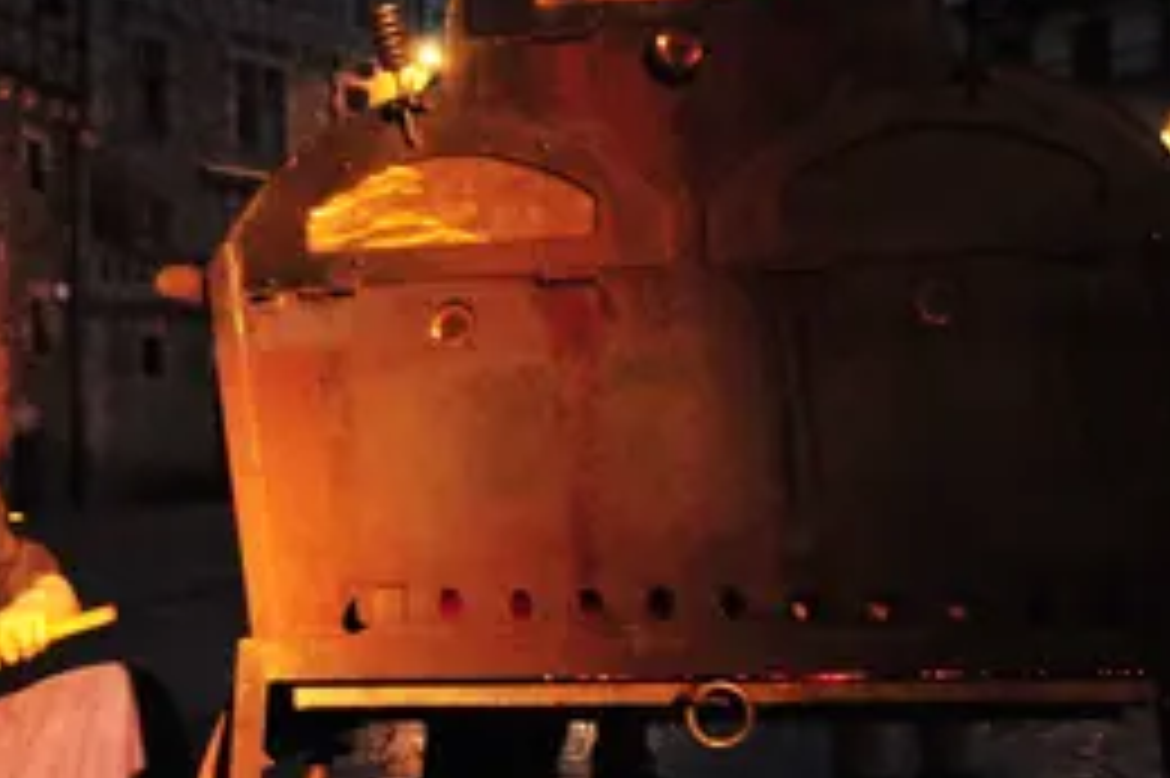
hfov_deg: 40.2
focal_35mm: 49
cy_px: 324
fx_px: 1590
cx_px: 702
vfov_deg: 27.5
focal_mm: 17
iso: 2500
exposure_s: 1/80
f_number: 2.8
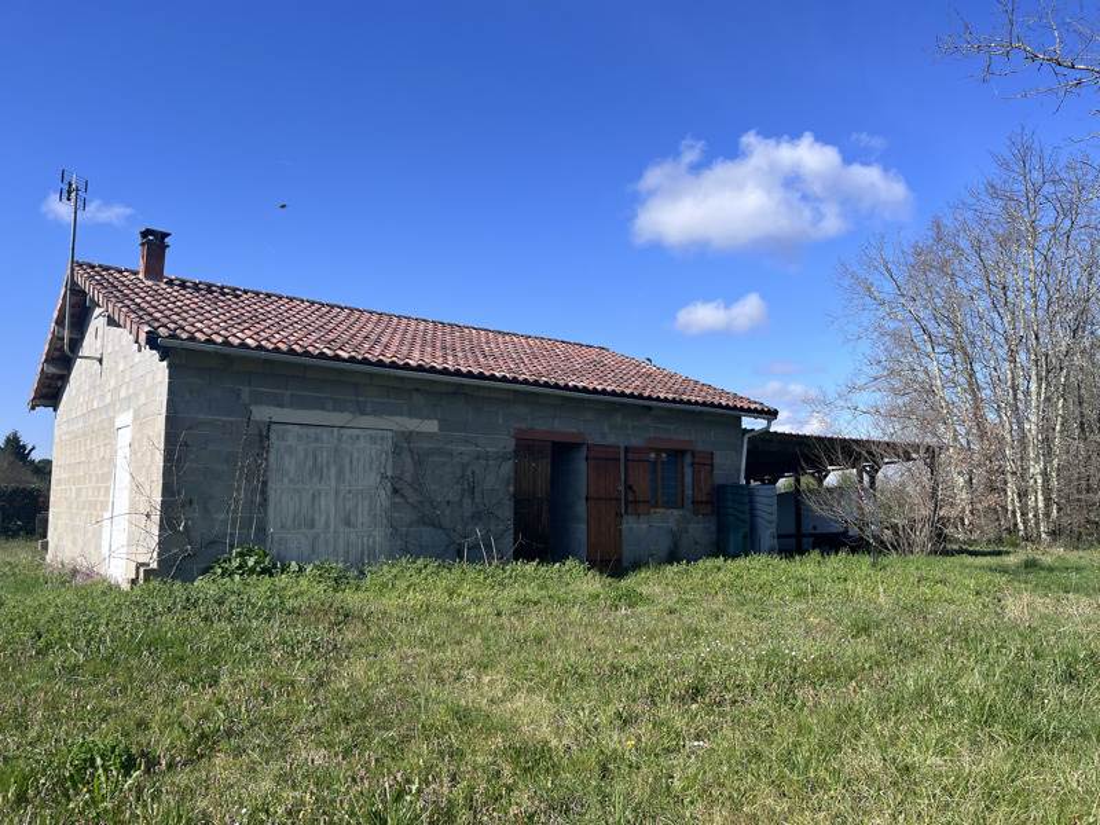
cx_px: 550
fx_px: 826
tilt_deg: +5.5
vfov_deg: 53.1
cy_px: 412
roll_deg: -0.5
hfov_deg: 67.3
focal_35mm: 26
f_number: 1.6
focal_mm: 5.1
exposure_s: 1/3135
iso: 50
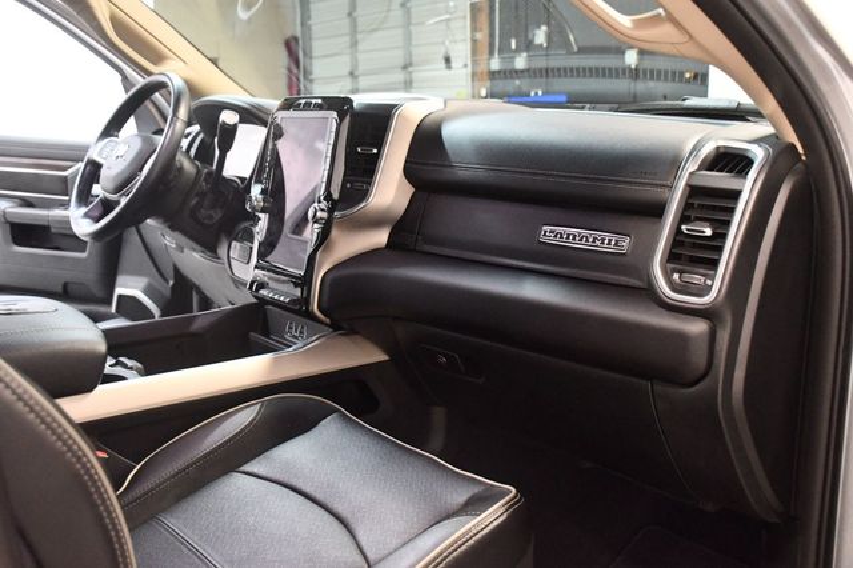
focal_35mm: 36
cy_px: 284
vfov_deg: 36.8
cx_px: 426
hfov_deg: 53.2
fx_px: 853
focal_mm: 24
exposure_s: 1/60
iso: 8000
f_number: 3.8
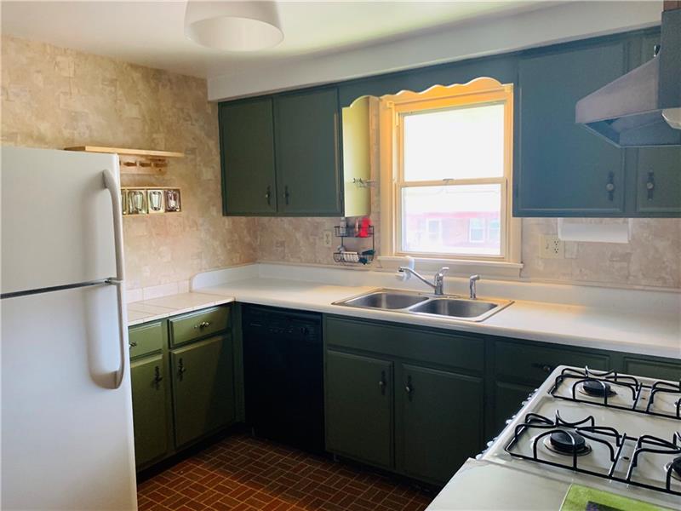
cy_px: 256
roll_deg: +1.0
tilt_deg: -3.1
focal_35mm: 26
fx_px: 511
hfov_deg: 67.3
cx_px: 340
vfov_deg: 53.1
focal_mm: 4.25
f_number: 1.8
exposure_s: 1/60
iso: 400
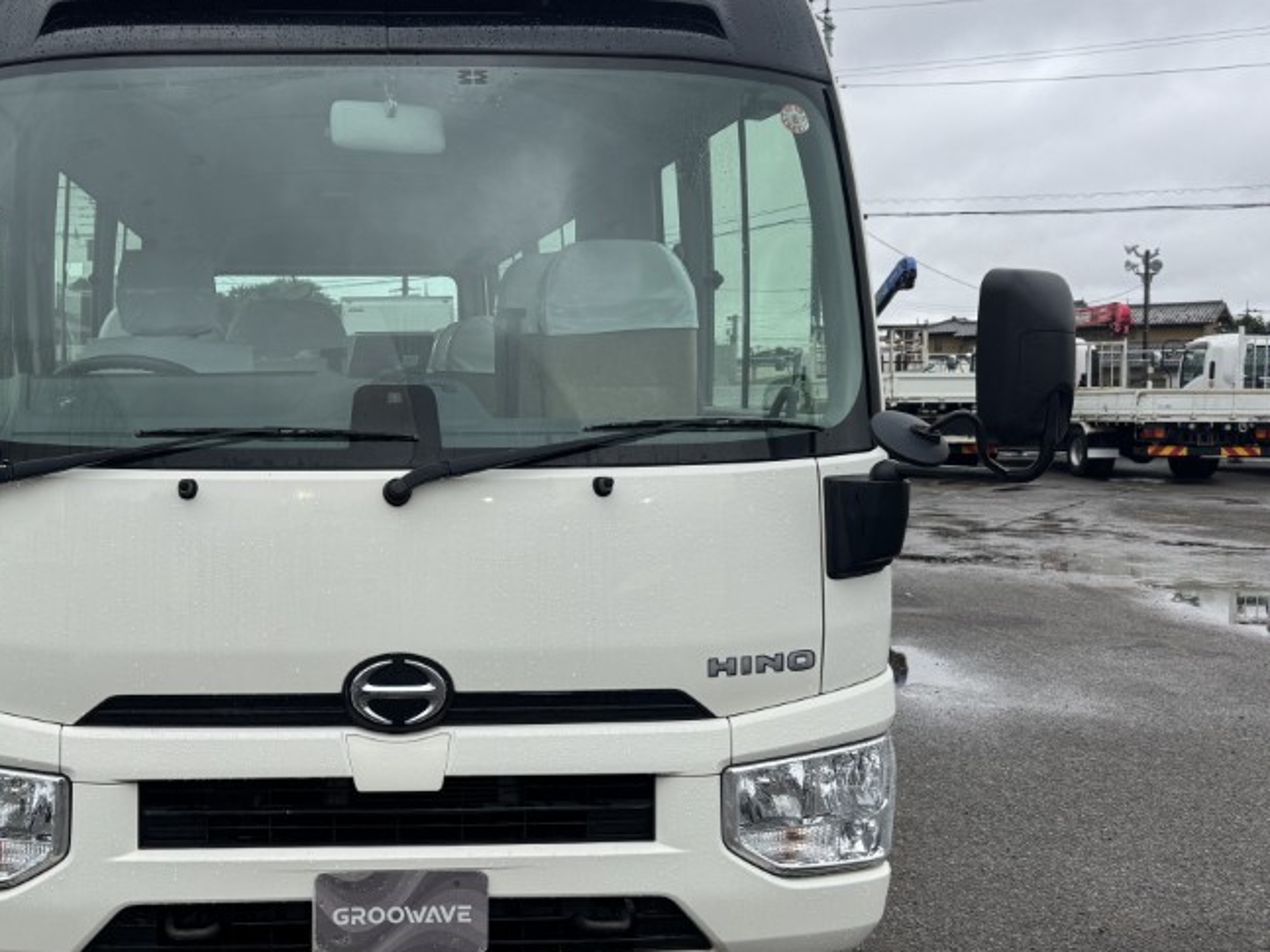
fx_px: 1394
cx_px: 351
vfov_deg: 37.7
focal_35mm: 38
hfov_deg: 47.5
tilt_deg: -3.6
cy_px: 489
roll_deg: +0.2
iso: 80
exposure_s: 1/1094
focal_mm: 6.76
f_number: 1.78
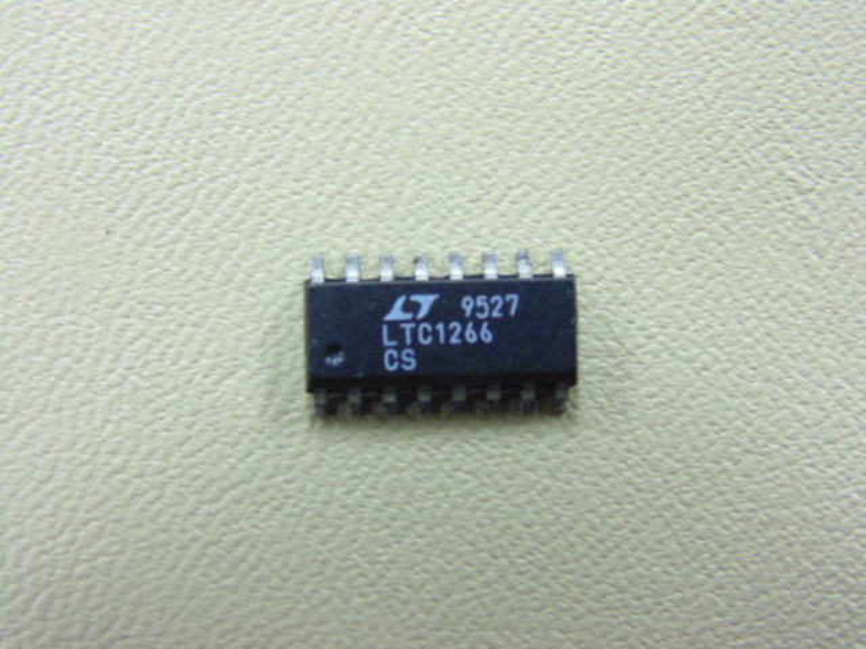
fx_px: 1976
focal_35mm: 79
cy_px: 324
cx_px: 433
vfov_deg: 18.7
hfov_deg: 24.7
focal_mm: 14.1
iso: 400
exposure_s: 1/15
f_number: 4.3
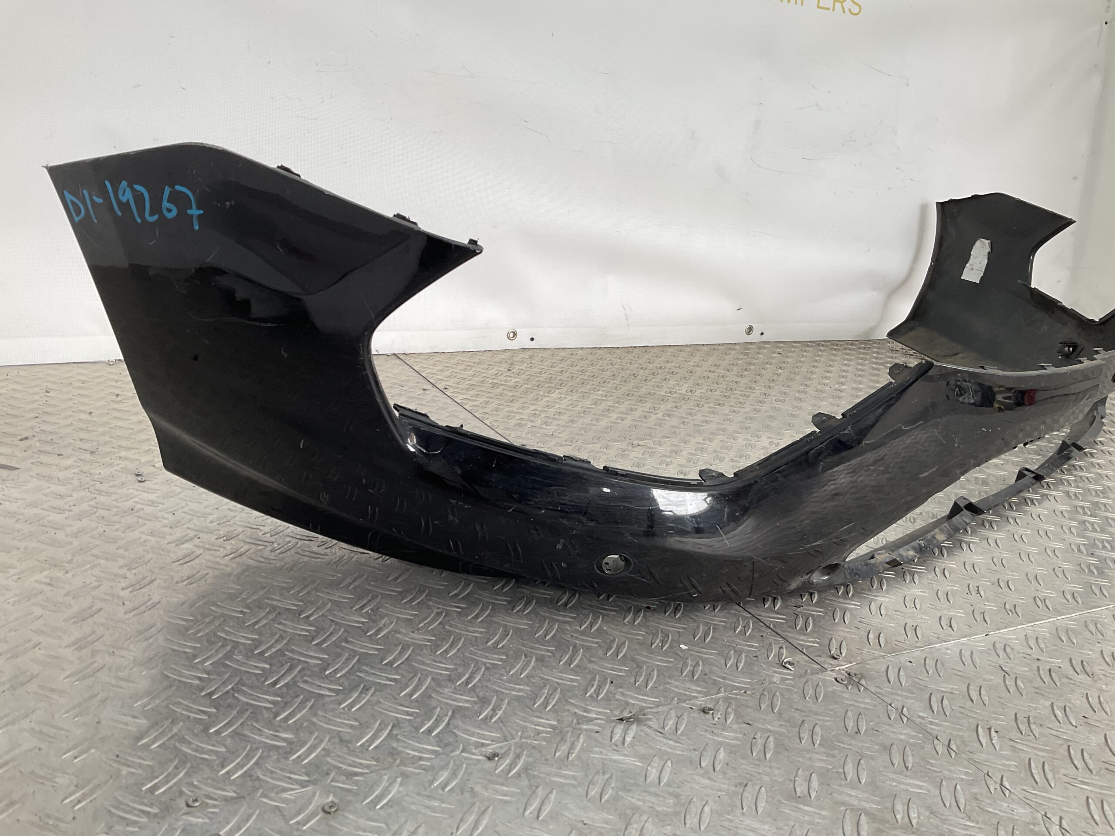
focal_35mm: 29
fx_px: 934
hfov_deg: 61.7
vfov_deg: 48.2
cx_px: 558
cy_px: 418
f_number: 1.8
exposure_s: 1/226
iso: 16
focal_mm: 3
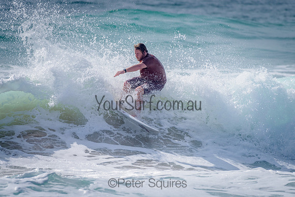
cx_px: 119
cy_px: 107
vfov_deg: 2.2
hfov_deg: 3.4
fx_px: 5024
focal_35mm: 613
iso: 80
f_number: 5.6
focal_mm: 500
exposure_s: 1/2000
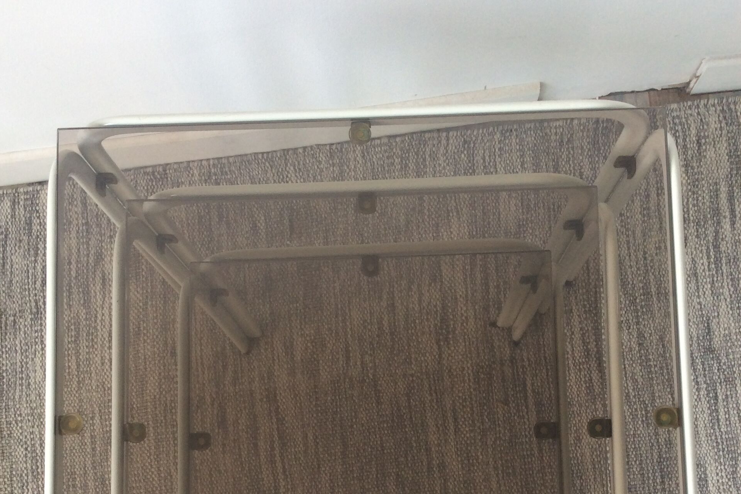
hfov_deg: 43.6
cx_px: 368
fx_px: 926
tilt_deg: -83.9
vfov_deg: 28.8
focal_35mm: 45
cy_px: 439
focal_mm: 3.3
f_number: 2.4
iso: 40
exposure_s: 1/33
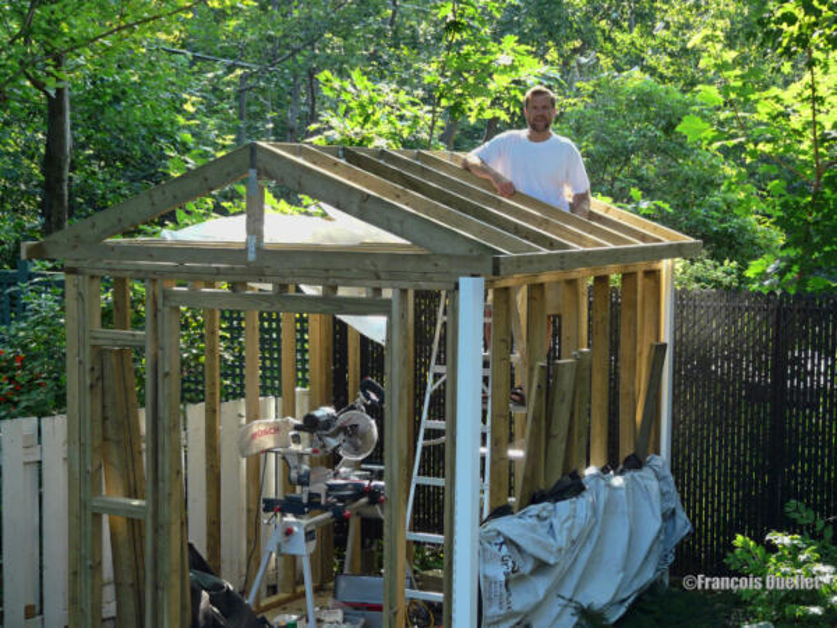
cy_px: 314
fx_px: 1547
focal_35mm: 64
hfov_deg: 30.3
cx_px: 418
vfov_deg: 22.9
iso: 100
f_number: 3.2
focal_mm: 10.5
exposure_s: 1/80
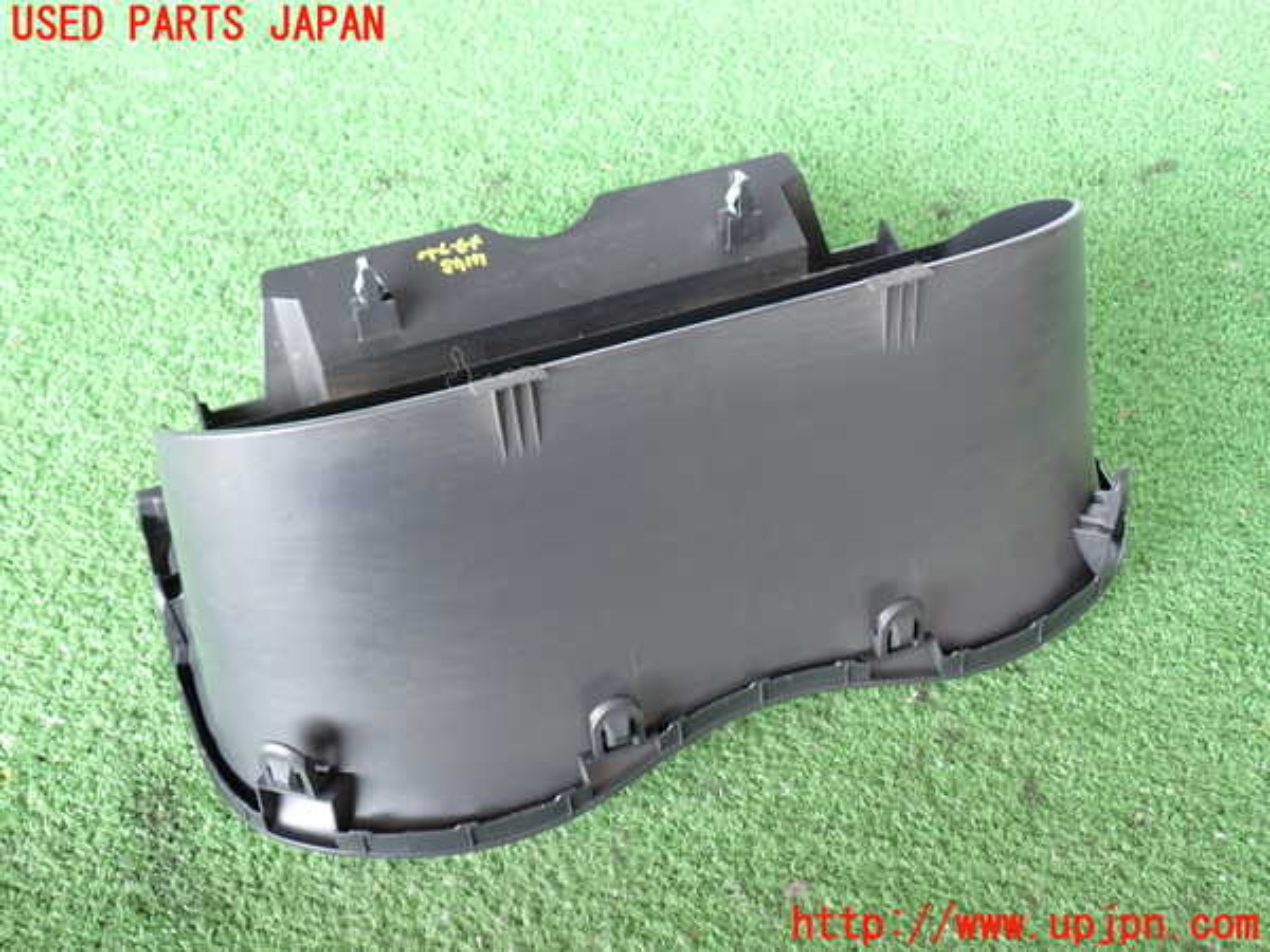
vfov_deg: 44.2
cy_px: 476
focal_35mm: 32
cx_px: 635
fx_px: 1174
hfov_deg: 56.8
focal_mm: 5.79
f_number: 2.4
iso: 200
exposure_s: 1/40
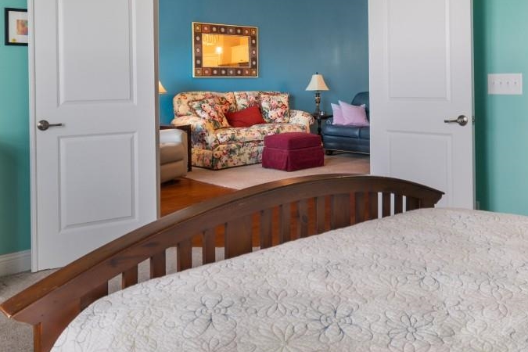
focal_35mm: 36
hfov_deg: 52.9
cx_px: 307
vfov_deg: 35.9
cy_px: 81
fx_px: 528
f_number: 4.5
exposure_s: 1/13
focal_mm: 10
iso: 100
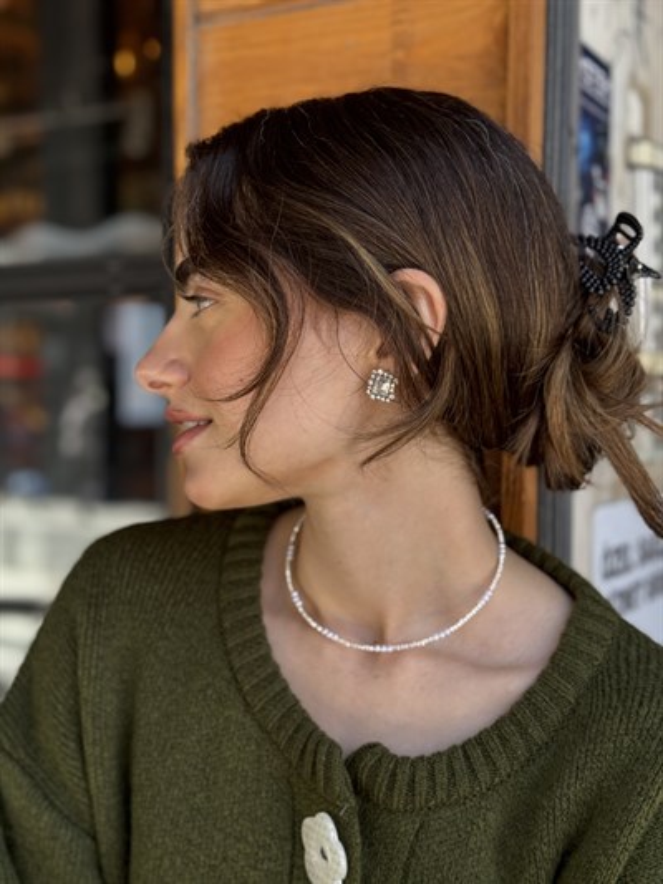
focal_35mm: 48
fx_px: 1225
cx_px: 332
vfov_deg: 39.6
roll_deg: -0.7
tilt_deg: -2.0
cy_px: 442
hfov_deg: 30.3
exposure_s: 1/261
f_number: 1.78
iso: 64
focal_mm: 6.76
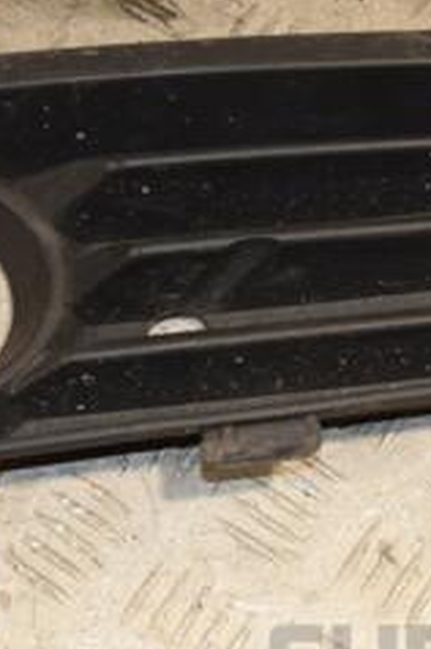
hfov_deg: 12.9
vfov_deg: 19.3
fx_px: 1909
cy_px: 303
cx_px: 218
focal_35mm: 106
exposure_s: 1/200
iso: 800
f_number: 7.1
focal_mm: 28
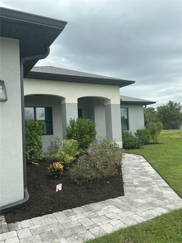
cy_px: 122
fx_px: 203
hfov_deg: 48.2
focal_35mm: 29
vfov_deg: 61.7
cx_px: 91
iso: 25
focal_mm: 3
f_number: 1.8
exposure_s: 1/883
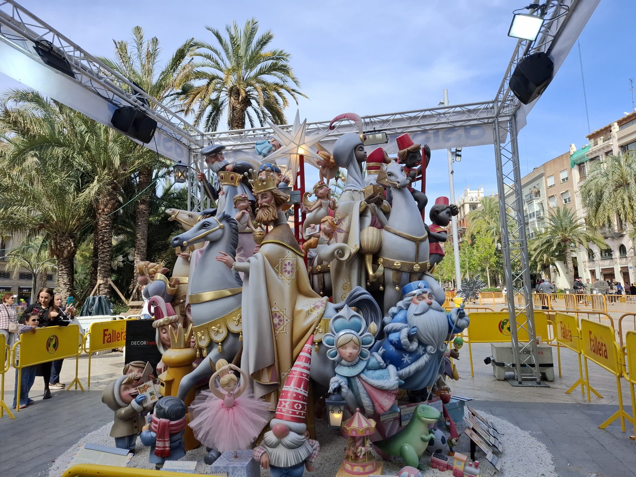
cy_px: 238
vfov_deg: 58.9
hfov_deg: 73.9
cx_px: 318
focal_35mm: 23
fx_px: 423
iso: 50
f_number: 1.8
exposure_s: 1/1211
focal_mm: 5.54
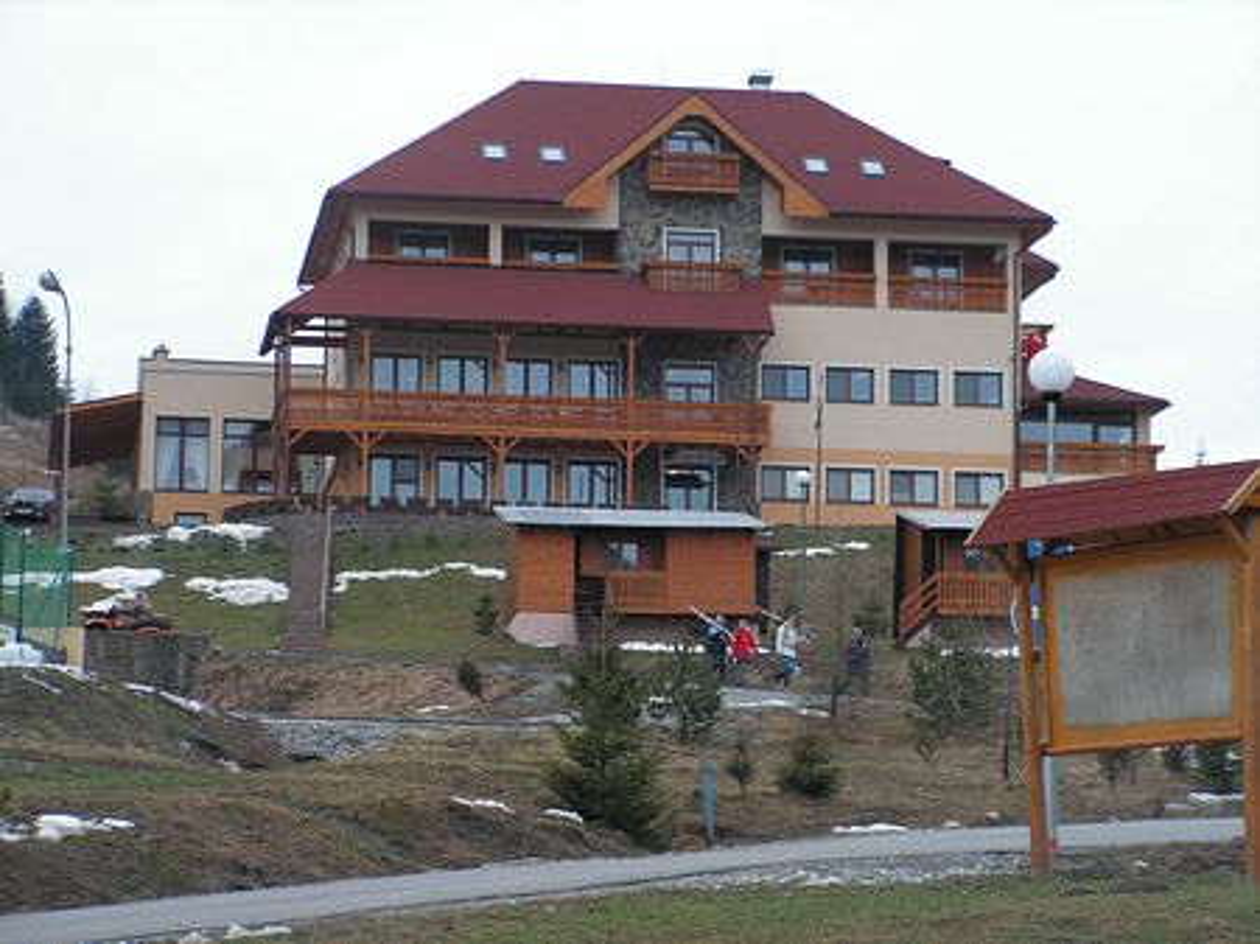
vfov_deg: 13.7
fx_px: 3929
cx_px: 630
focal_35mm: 108
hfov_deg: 18.2
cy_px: 472
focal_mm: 18.1
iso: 50
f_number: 3.4
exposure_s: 1/125
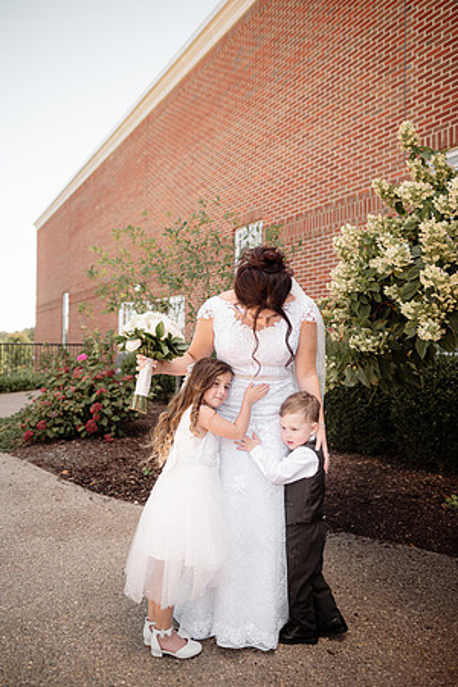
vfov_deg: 73.7
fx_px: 458
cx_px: 229
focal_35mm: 24
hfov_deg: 53.1
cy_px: 344
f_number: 2.2
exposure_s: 1/500
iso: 125
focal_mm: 24
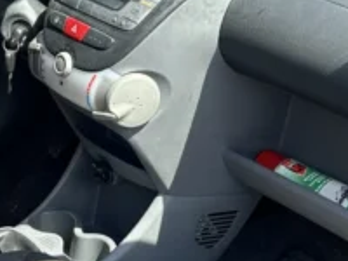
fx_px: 784
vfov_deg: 18.9
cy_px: 153
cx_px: 125
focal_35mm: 78
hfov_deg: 24.9
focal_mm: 5.7
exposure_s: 1/743
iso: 50
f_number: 1.5
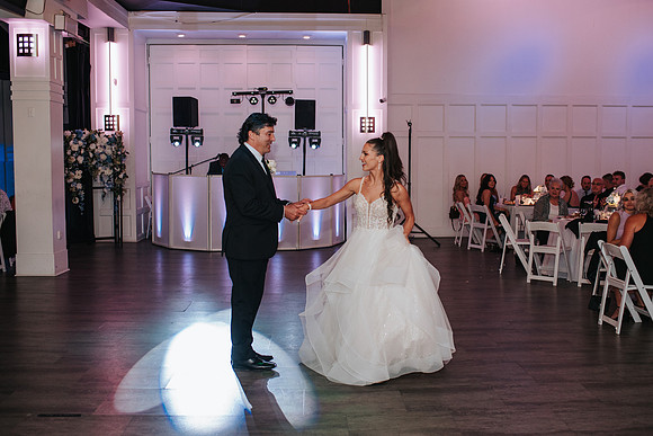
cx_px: 356
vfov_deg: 34.2
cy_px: 218
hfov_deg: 49.4
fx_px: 709
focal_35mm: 39
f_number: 2.8
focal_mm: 35
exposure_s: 1/200
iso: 1000
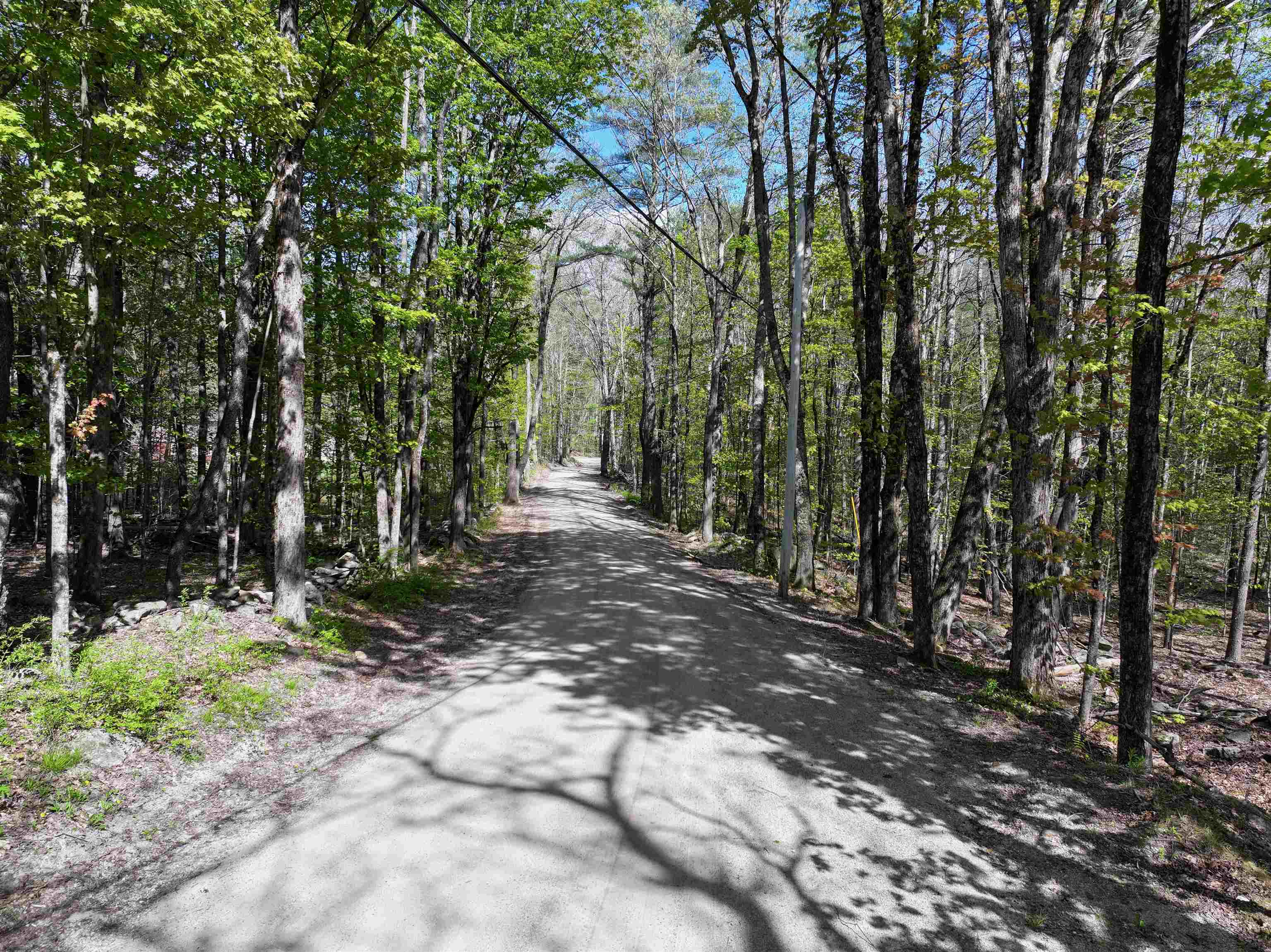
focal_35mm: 24
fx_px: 881
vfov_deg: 56.8
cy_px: 476
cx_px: 636
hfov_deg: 71.6
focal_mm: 12.29
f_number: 2.8
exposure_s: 1/1000
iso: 120
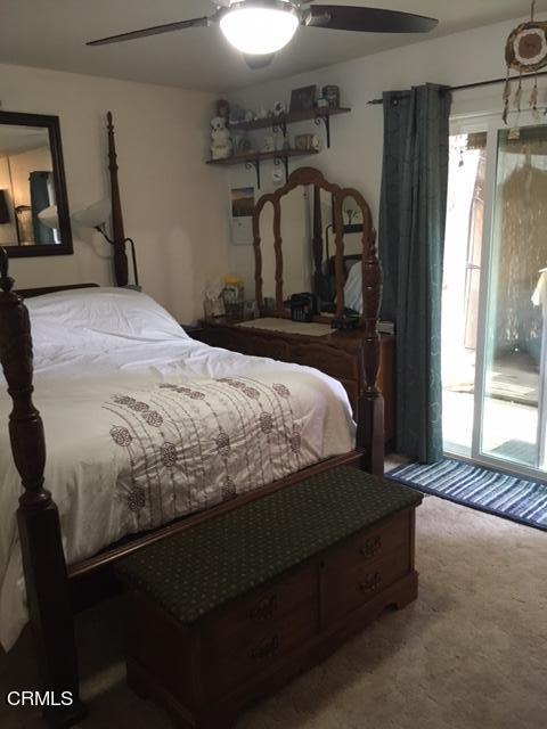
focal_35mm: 29
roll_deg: +0.4
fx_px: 611
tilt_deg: -12.3
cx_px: 274
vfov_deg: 61.7
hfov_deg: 48.2
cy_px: 364
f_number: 2.2
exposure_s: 1/30
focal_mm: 4.15
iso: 160
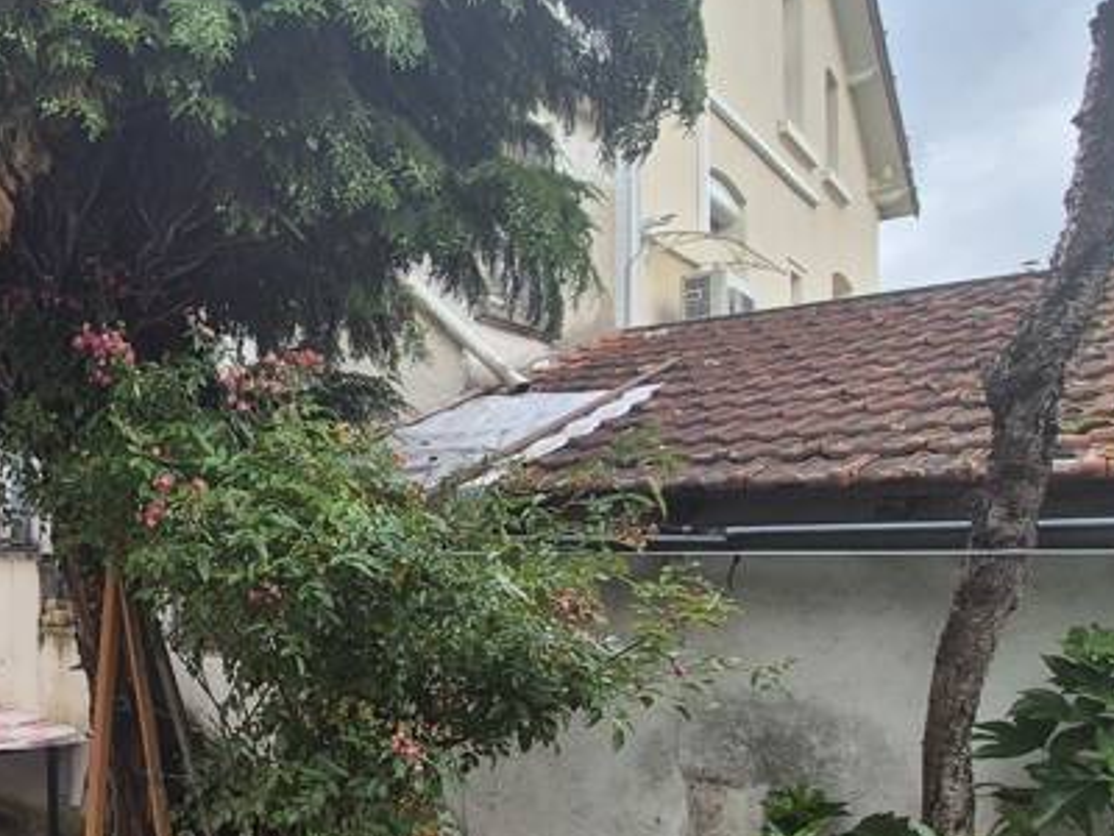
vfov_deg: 52.4
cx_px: 81
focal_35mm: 26
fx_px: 837
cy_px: 532
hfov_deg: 56.5
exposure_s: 1/546
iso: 50
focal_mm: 2.2
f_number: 2.2
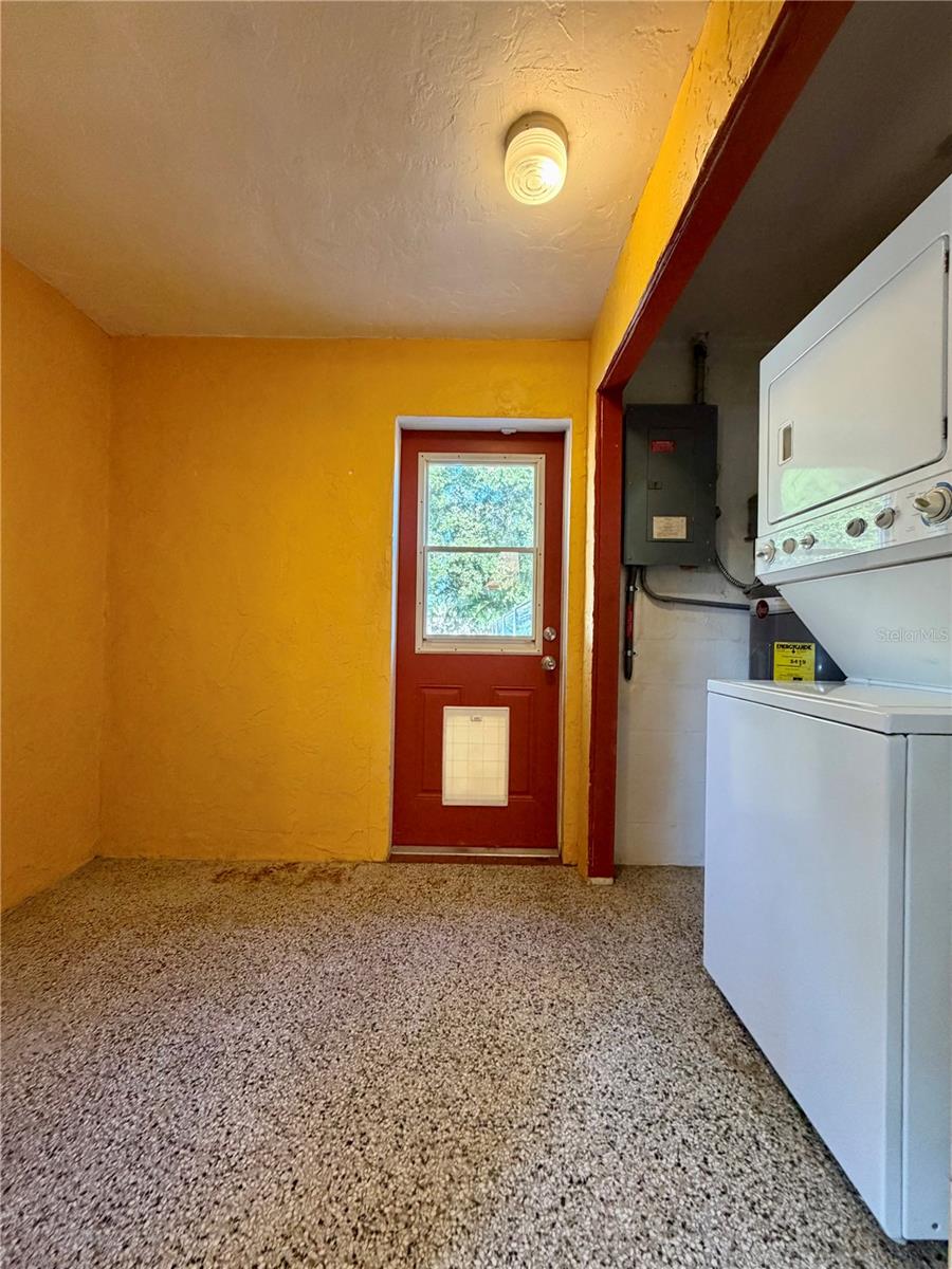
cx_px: 476
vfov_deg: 102.1
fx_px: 513
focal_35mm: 14
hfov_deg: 85.7
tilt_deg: +0.2
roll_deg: -1.4
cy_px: 634
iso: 320
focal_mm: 2.22
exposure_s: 1/60
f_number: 2.2
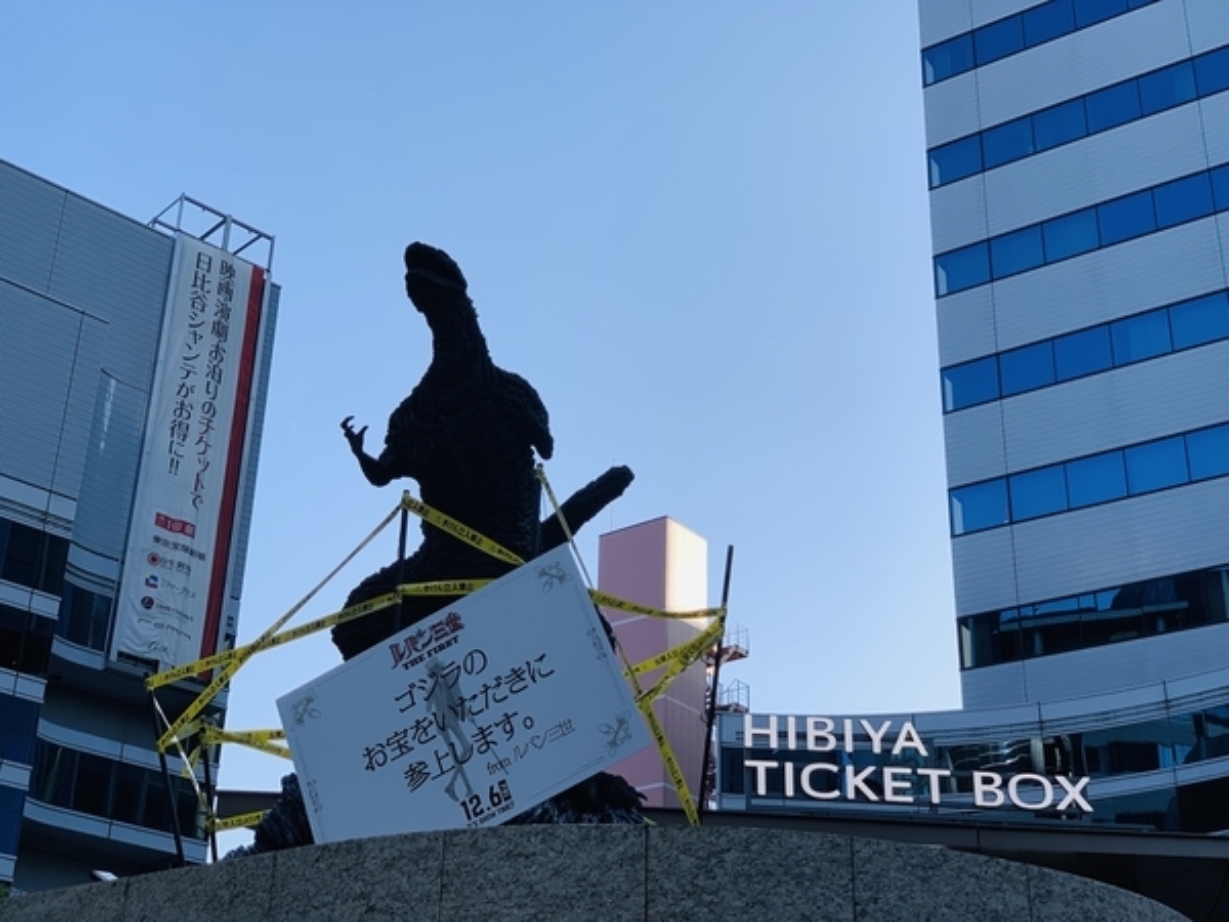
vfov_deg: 28.0
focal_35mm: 52
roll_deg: -2.9
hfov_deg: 36.8
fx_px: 1846
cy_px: 461
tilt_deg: +28.0
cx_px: 614
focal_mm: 6
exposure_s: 1/841
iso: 16
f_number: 2.4
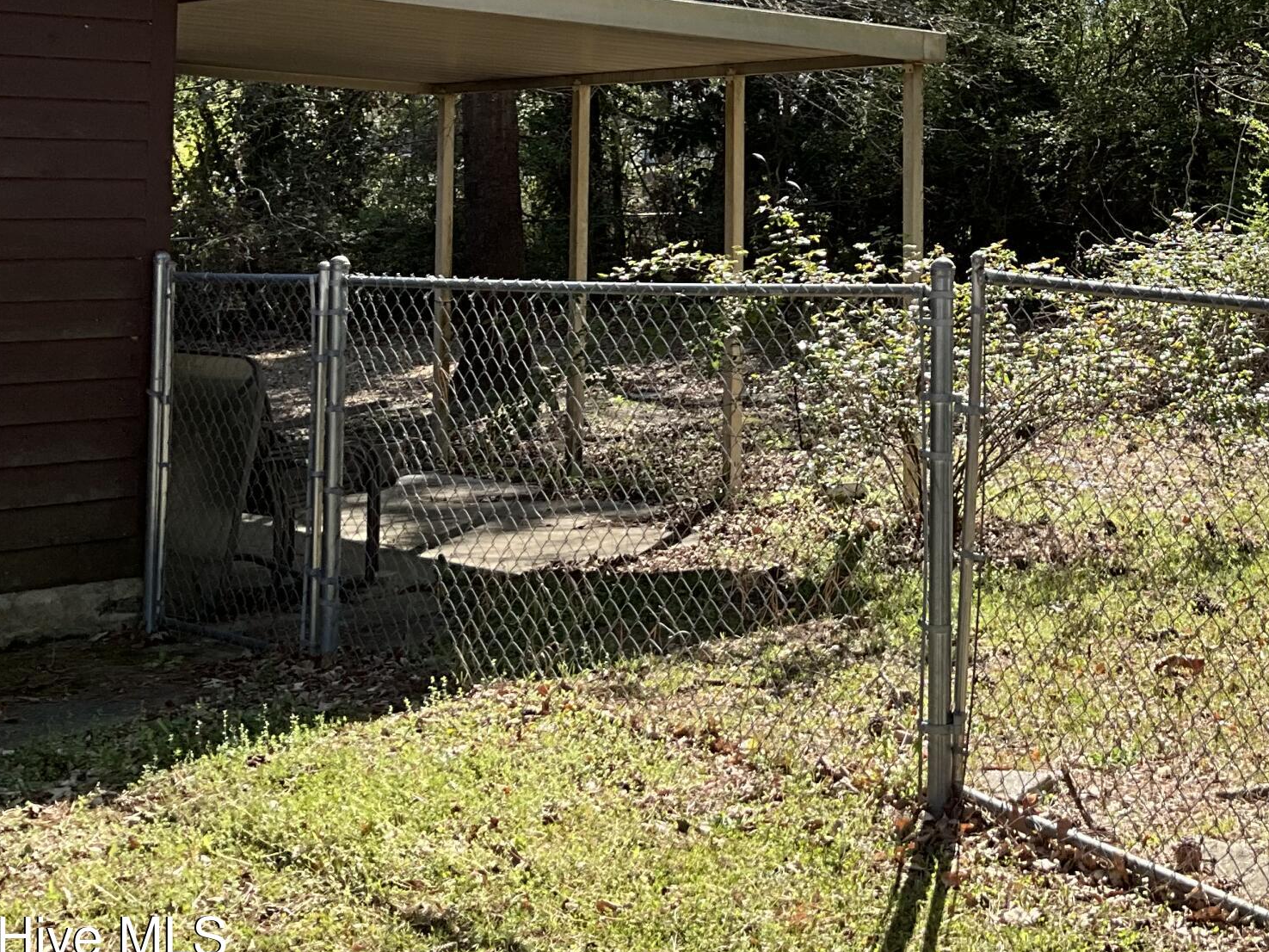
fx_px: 2163
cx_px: 1106
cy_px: 58
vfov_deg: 24.0
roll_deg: -0.6
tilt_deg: +3.5
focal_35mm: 59
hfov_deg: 31.4
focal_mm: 3
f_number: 1.8
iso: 25
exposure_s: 1/551
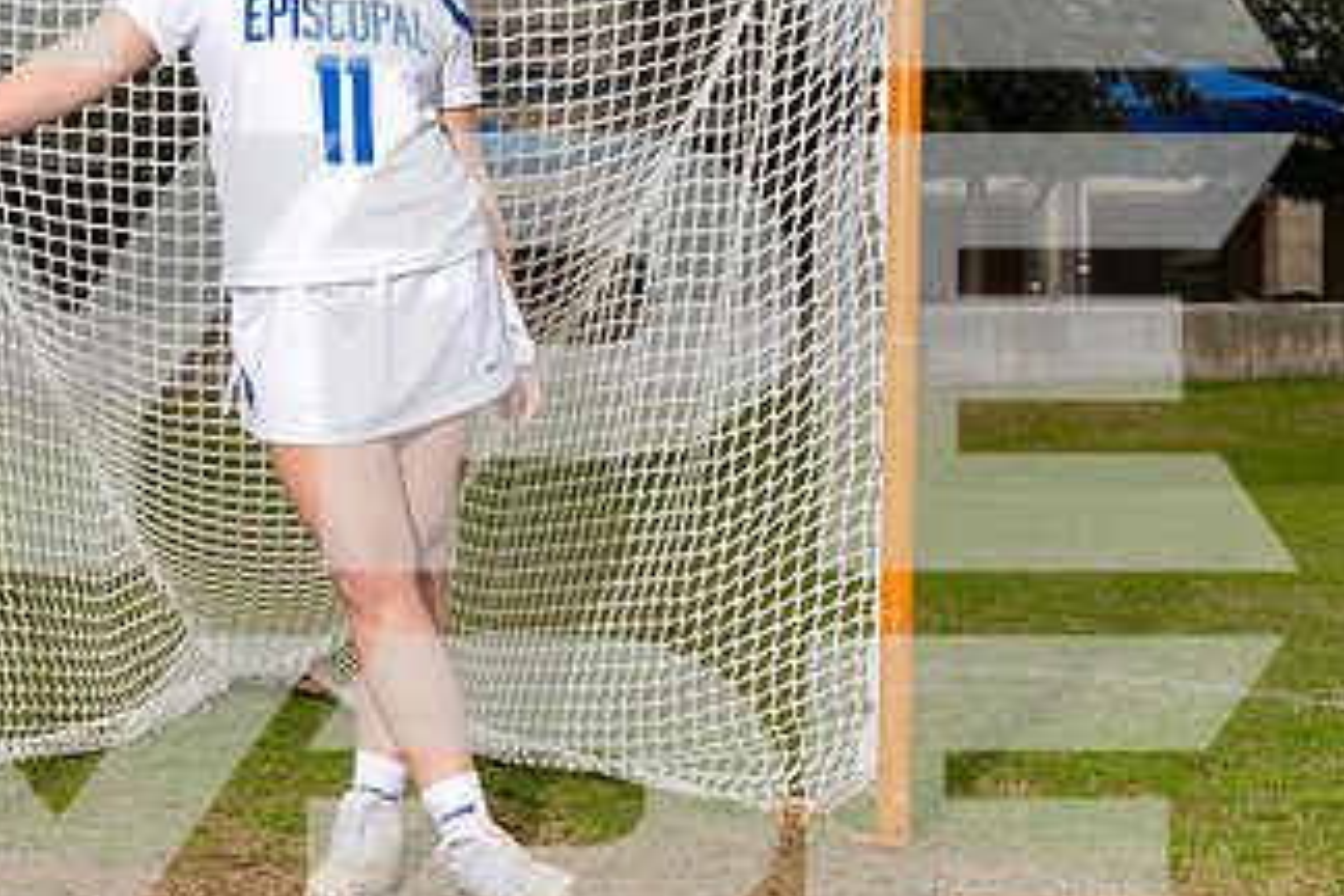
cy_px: 355
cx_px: 241
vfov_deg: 20.0
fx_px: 2538
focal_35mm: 68
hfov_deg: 28.9
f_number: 6.3
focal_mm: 38
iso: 200
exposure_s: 1/250
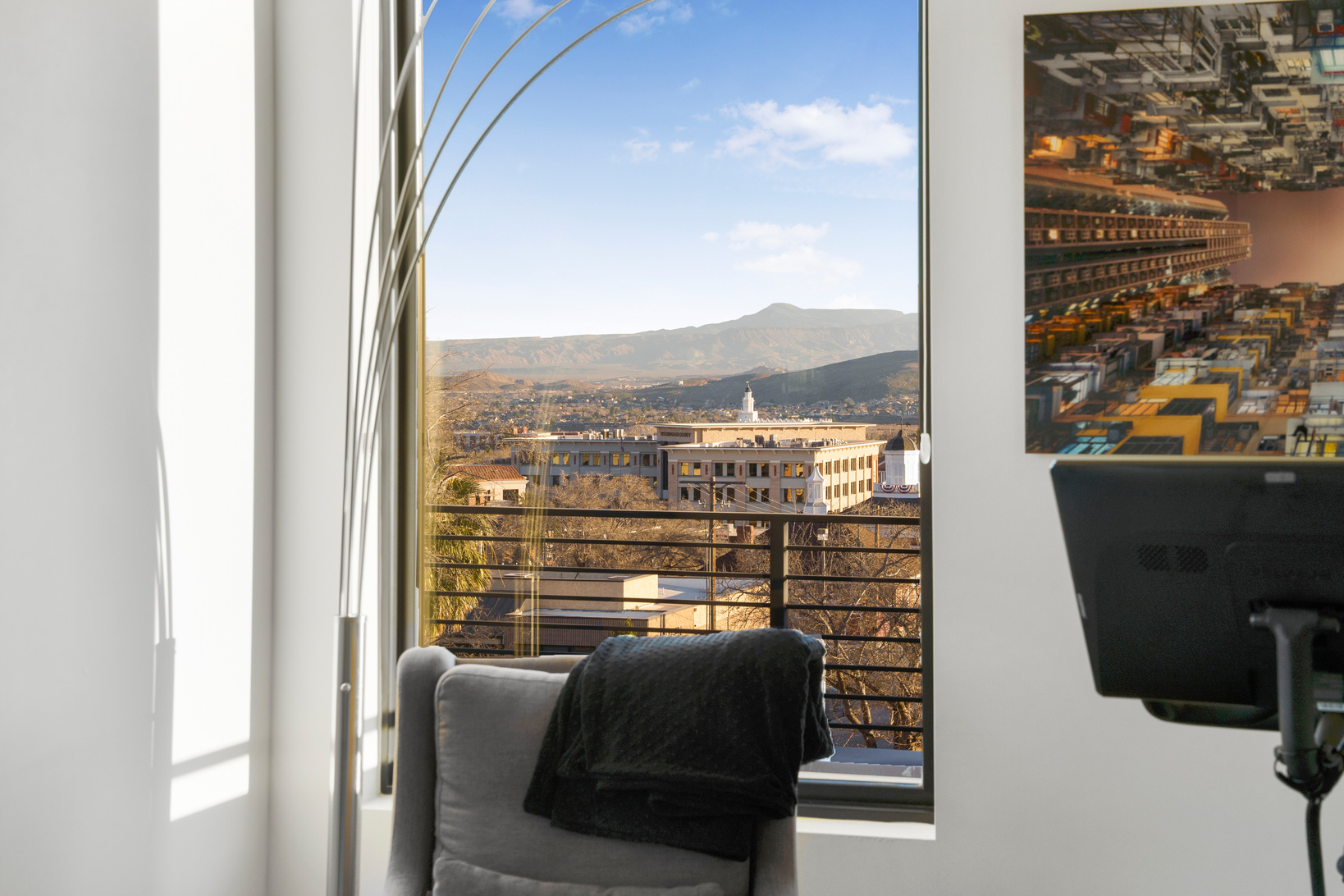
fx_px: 2240
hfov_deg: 33.4
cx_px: 753
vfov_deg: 22.6
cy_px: 429
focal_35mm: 60
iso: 250
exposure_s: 1/40
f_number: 9
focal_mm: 48
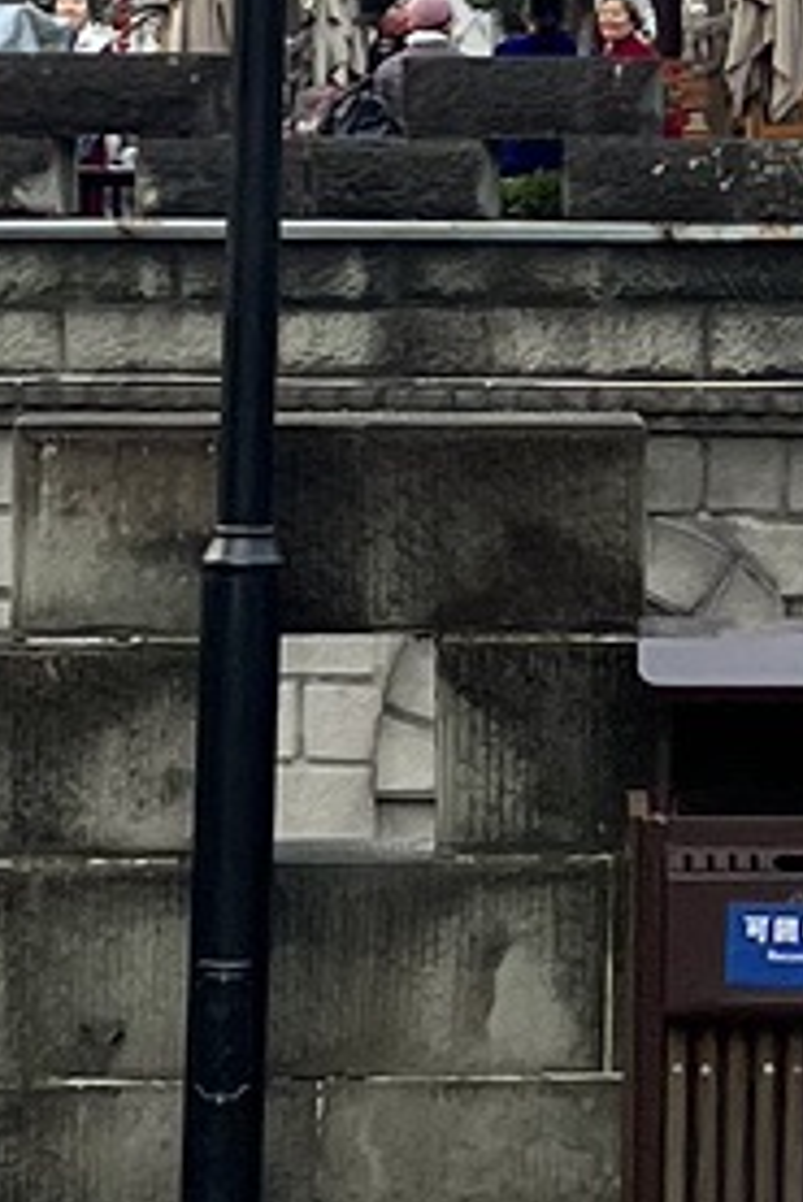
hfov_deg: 7.0
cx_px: 855
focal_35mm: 195
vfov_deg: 10.4
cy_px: -52
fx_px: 6516
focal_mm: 5.7
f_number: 1.5
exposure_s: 1/632
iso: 50
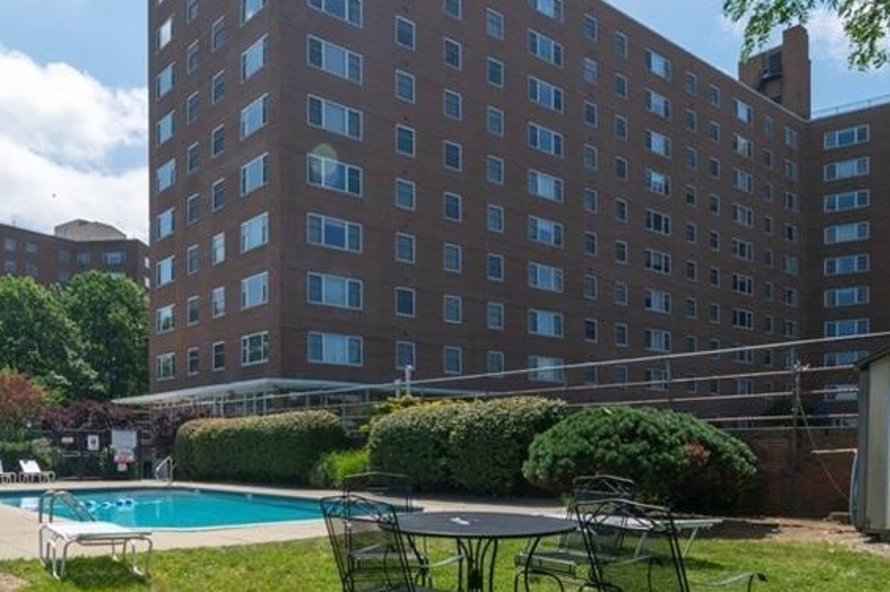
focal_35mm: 30
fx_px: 739
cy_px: 452
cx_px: 367
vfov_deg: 42.2
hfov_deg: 61.7
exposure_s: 1/500
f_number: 9
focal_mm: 11
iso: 200
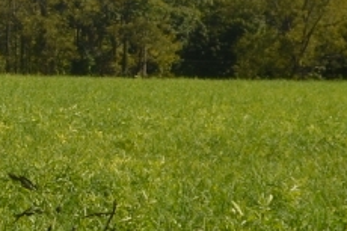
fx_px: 1695
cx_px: -361
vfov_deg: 7.8
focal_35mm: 176
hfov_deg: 10.6
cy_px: 86
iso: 100
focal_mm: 18
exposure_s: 1/250
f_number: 8
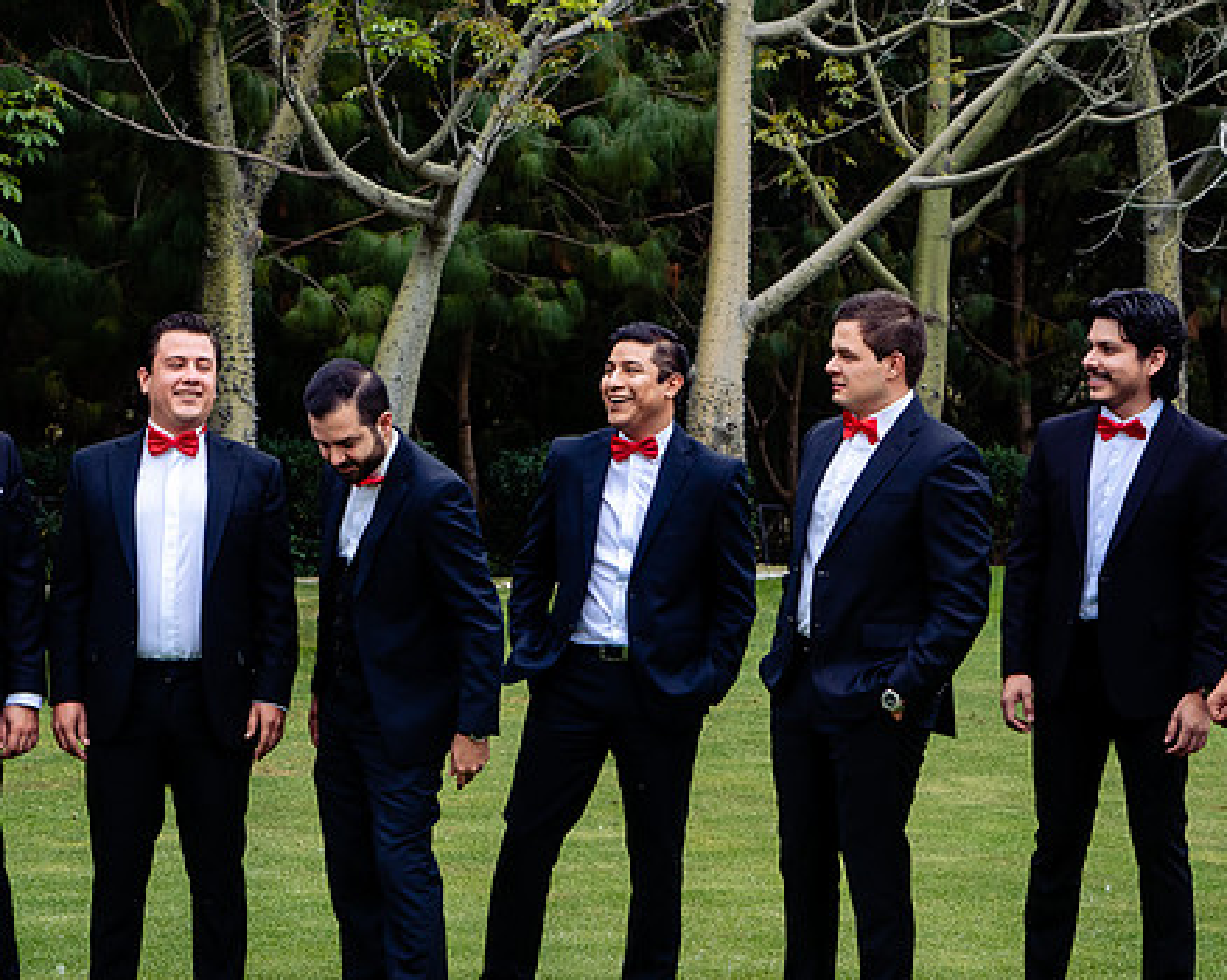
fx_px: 3158
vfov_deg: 17.6
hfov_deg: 22.0
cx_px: 566
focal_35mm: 87
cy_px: 539
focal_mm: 70
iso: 640
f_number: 7.1
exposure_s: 1/250
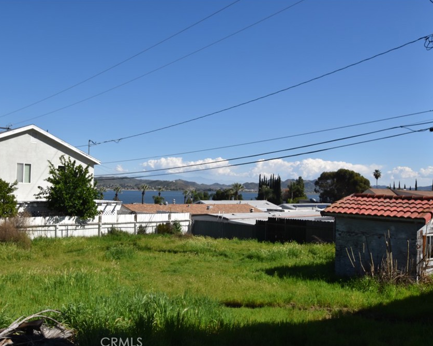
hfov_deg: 57.1
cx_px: 196
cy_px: 173
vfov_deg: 47.1
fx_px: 397
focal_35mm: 31
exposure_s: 1/400
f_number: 10
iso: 200
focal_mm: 18
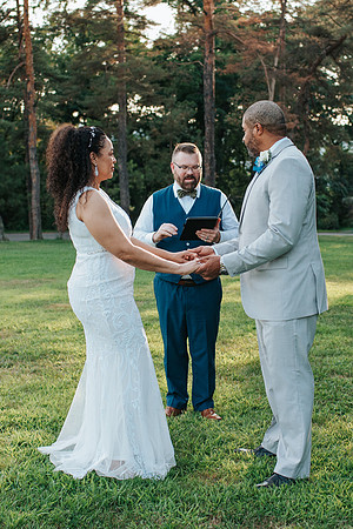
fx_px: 851
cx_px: 194
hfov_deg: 23.4
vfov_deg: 34.6
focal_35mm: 58
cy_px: 265
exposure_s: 1/1250
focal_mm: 35
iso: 1000
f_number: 3.2
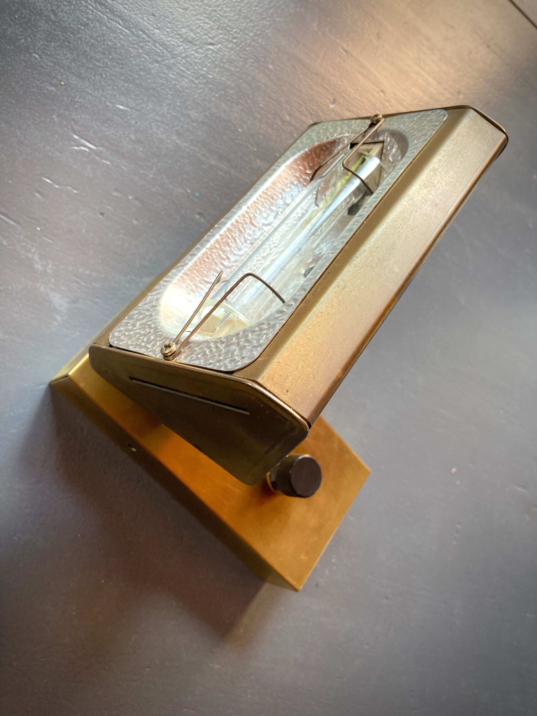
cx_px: 268
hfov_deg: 49.7
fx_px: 579
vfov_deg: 63.4
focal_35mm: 28
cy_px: 358
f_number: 1.8
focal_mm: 3.99
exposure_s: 1/76
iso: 80
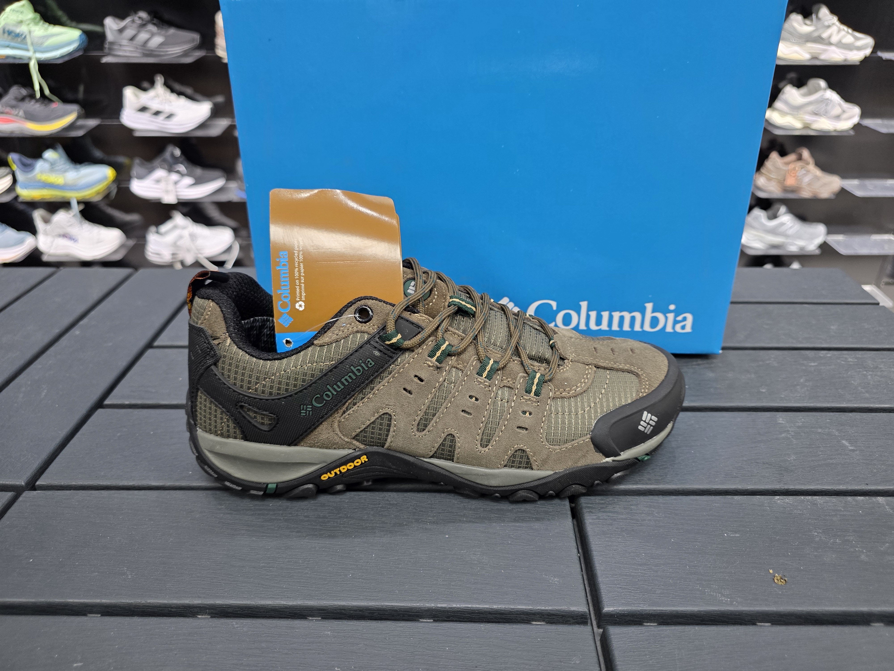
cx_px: 447
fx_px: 594
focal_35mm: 23
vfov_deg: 58.9
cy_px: 336
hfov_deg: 73.9
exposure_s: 1/100
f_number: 1.7
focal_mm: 6.3
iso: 200
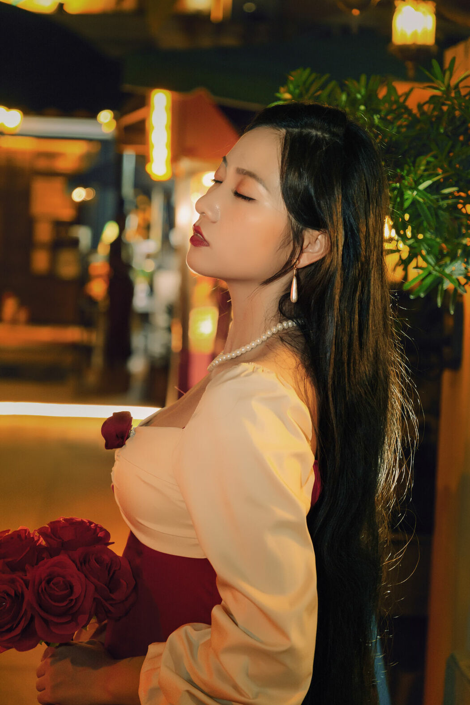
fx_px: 1488
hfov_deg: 17.9
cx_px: 235
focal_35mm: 76
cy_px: 352
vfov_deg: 26.7
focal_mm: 76
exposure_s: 1/125
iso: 2500
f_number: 4
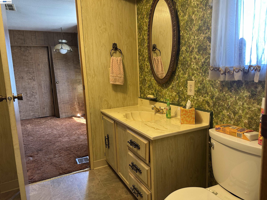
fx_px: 185
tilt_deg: -7.9
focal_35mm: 24
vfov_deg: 56.8
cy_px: 100
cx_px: 134
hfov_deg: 71.6
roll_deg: +2.0
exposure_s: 1/60
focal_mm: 6.86
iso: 160
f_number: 1.78
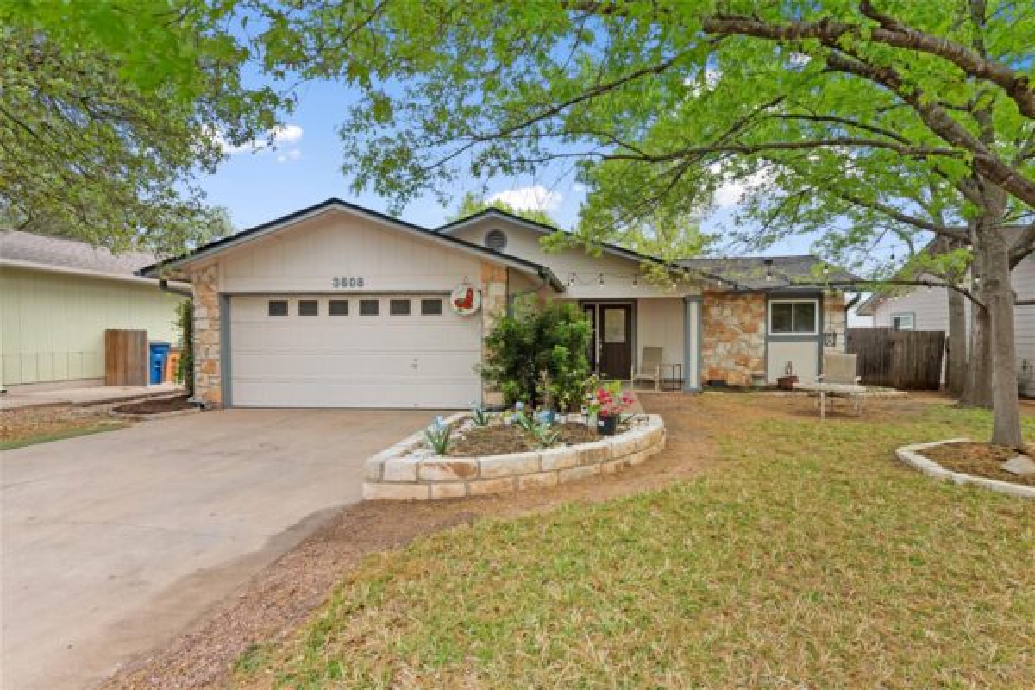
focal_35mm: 17
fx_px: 489
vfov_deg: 70.4
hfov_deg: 93.3
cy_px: 345
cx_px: 518
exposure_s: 1/100
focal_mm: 17
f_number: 8
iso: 400
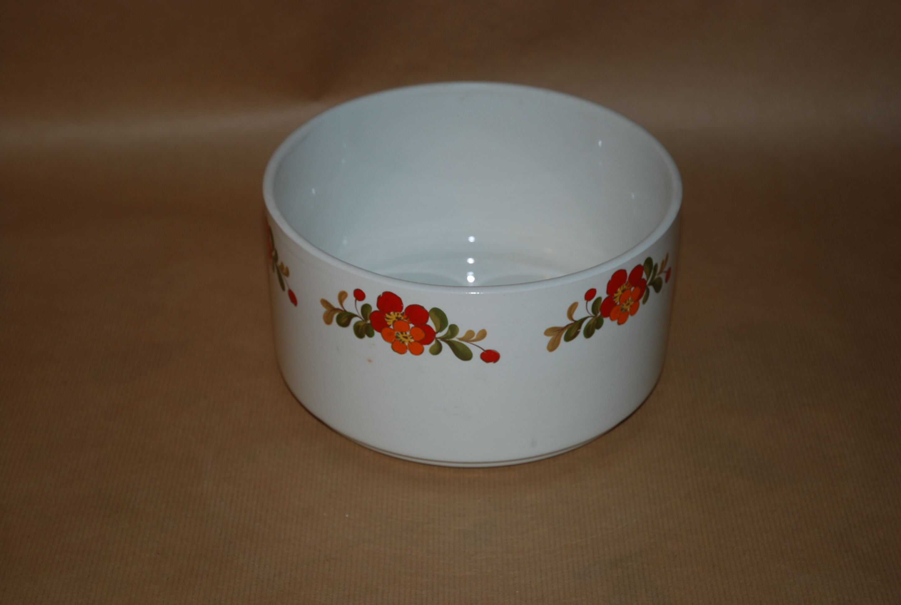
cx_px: 450
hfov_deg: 28.0
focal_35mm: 72
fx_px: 1806
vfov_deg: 19.0
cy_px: 302
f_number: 4.5
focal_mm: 48
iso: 100
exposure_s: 1/125
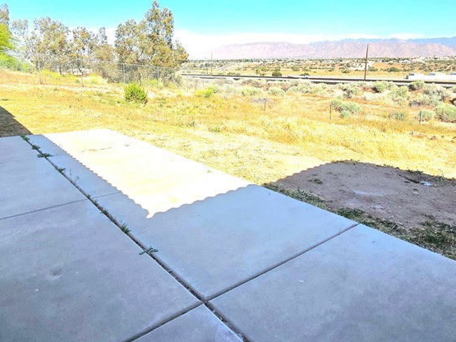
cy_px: 122
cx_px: 214
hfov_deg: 71.5
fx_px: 316
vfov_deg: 55.9
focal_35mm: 24
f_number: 2.2
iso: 50
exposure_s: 1/2000
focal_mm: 2.2
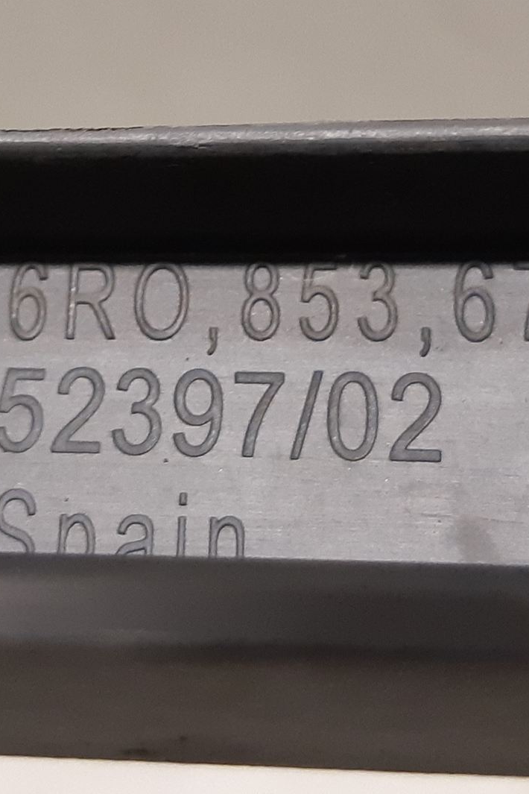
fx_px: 1146
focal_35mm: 52
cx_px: 134
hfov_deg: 25.7
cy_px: 227
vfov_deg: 37.5
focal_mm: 3.93
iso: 250
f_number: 1.7
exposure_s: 1/50
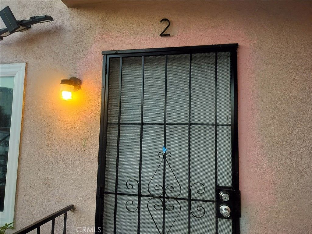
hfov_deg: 71.6
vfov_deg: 56.8
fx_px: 216
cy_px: 117
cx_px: 156
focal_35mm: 24
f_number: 1.7
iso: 80
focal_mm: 5.24
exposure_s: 1/33
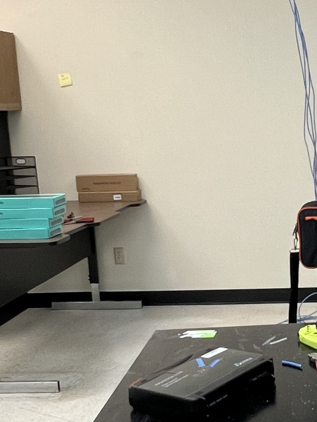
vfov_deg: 36.0
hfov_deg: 26.7
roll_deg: +1.7
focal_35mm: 53
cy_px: 255
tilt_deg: -12.5
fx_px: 647
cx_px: 276
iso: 200
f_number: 1.8
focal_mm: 1.57
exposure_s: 1/120
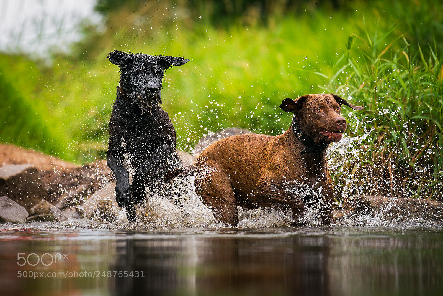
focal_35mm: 200
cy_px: 148
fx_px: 2461
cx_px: 222
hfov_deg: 10.3
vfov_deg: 6.9
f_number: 2.8
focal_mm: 200
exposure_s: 1/1600
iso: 320
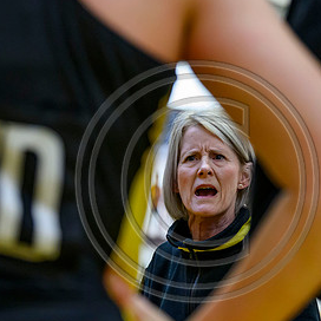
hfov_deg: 10.2
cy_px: 227
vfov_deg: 10.2
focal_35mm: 171
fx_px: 1794
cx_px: 207
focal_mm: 70
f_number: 3.2
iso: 3200
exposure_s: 1/640
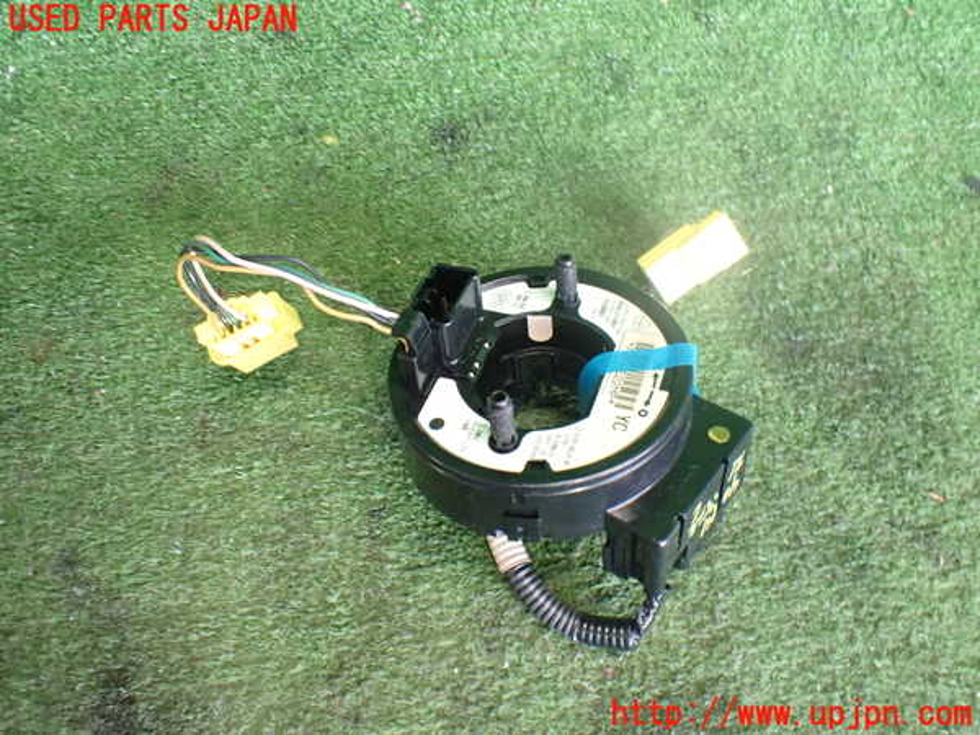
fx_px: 849
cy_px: 368
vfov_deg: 46.8
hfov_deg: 60.0
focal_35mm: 30
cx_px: 490
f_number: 2.3
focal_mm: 5.4
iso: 800
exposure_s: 1/60
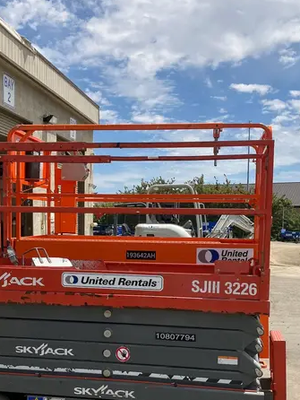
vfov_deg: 40.7
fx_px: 531
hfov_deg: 31.5
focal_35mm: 46
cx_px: 137
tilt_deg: -7.7
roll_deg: -3.6
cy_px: 269
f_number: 1.8
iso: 32
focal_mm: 3.99
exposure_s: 1/3040
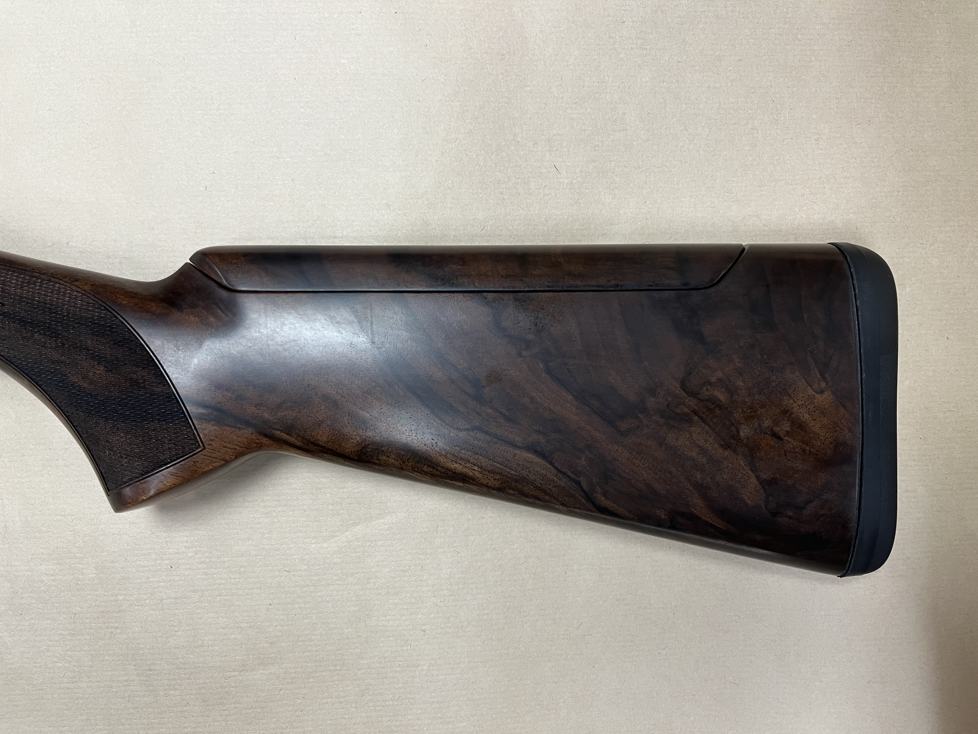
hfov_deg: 67.3
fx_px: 735
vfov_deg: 53.1
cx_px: 489
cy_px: 367
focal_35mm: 26
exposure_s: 1/50
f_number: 1.6
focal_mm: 5.1
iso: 100
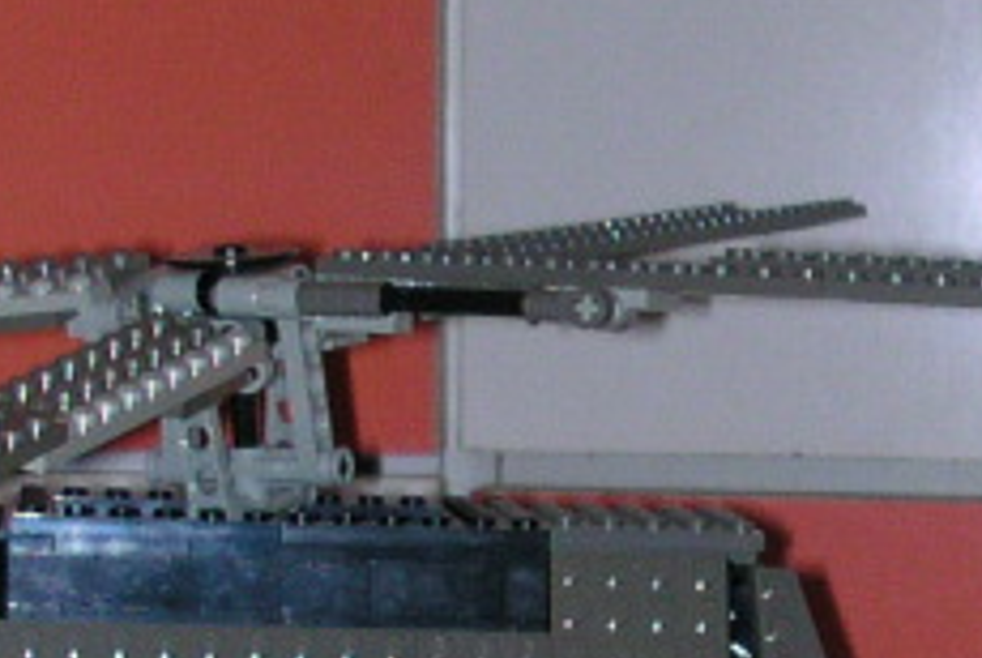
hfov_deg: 12.0
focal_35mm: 171
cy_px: 765
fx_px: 4670
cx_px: 696
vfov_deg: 8.0
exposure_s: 1/60
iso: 100
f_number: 2.7
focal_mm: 5.6
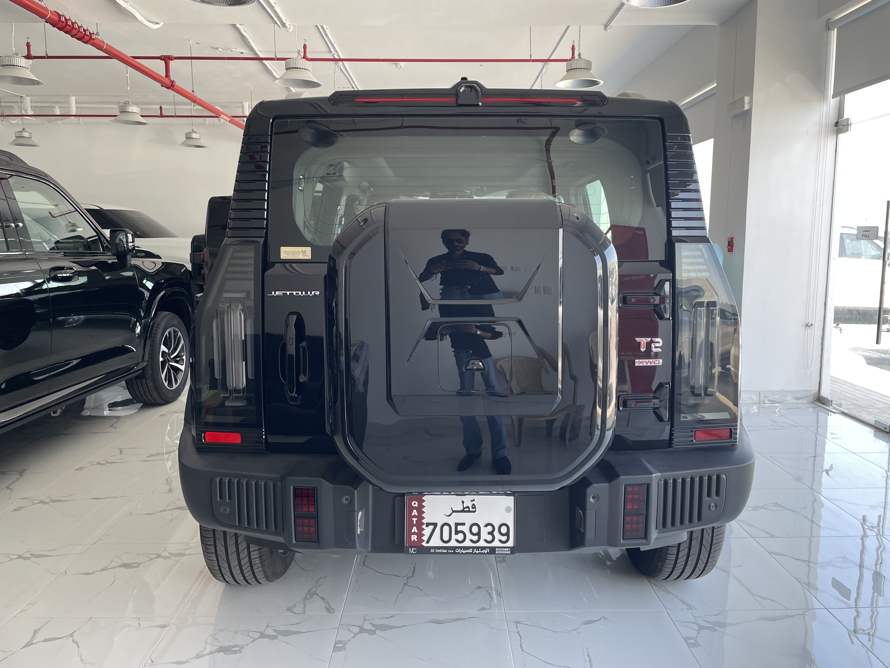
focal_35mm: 26
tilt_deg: -7.9
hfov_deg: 67.3
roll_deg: +0.8
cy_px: 334
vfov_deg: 53.1
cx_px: 445
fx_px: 668
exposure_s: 1/121
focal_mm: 4.2
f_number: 1.6
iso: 40
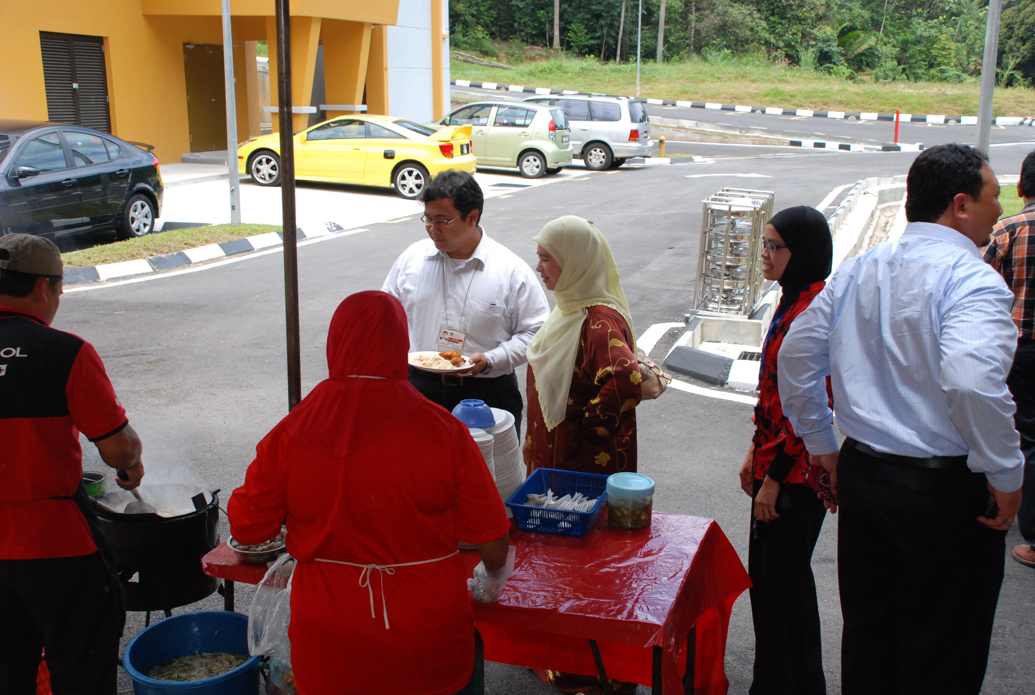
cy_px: 348
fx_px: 1340
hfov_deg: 42.2
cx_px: 518
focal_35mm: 46
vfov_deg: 29.1
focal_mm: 31
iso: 800
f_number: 6.3
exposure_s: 1/640
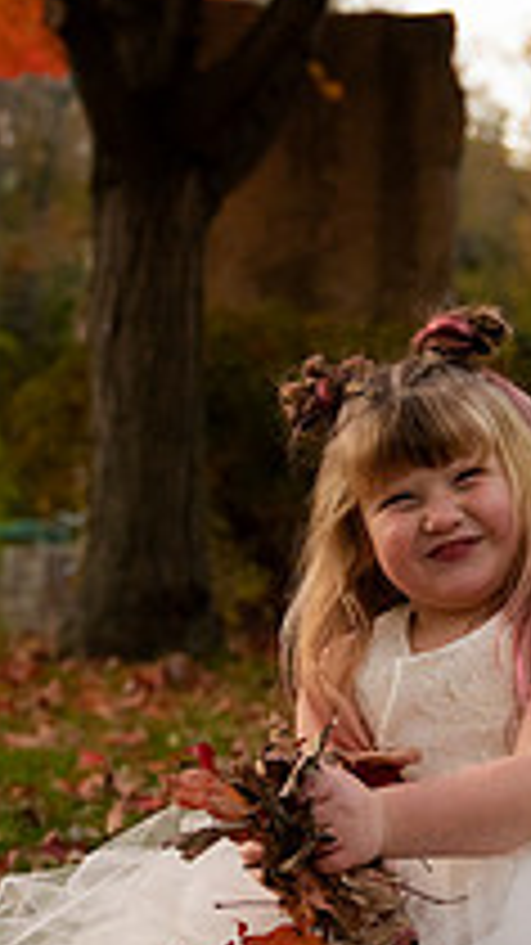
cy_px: 367
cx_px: 490
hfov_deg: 10.9
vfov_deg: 19.4
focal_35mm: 110
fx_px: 2756
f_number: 3.2
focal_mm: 38
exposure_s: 1/200
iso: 2500
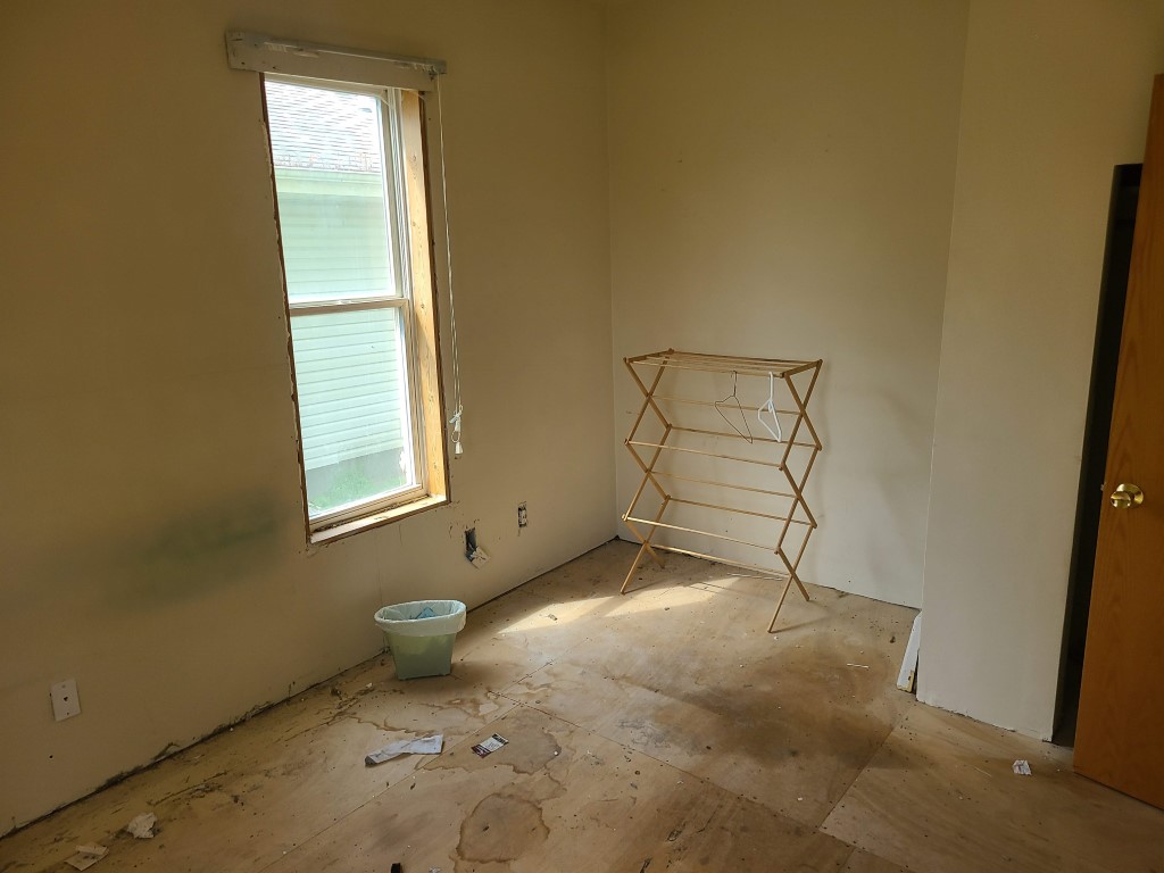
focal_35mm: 26
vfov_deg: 53.1
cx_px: 582
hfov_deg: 67.3
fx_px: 874
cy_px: 436
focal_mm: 5.4
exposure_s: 1/120
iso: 50
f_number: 1.8
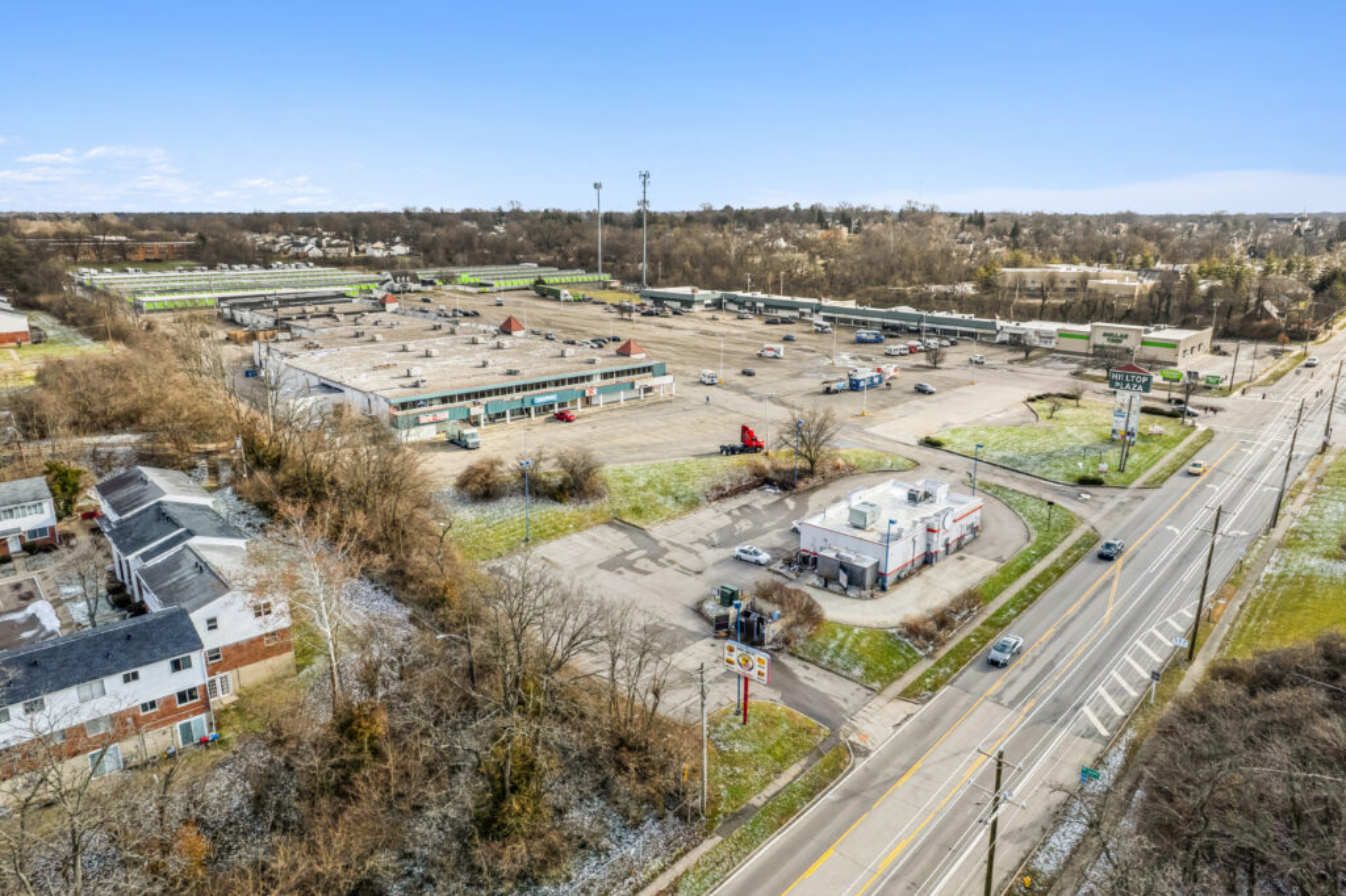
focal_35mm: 22
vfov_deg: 57.2
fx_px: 822
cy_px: 448
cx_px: 673
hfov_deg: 78.6
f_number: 2.8
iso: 120
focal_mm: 8.4
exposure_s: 1/1600
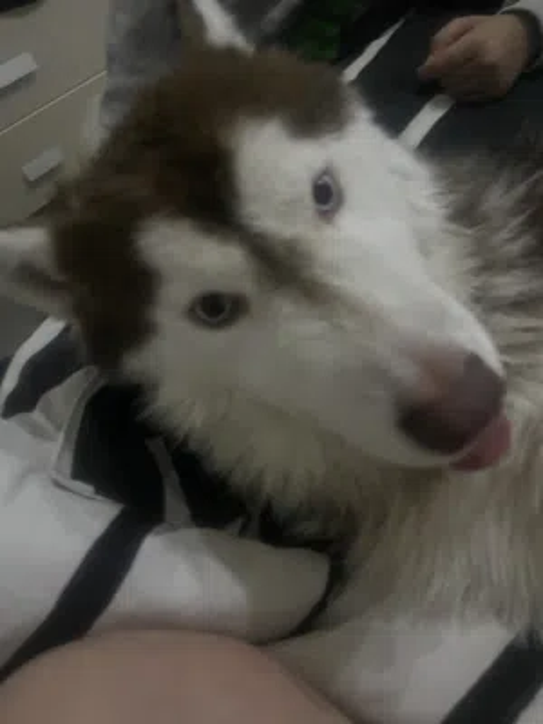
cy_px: 362
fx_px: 544
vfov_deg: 67.3
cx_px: 272
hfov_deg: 53.1
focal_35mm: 26
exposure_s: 1/25
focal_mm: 5.1
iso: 640
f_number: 1.6
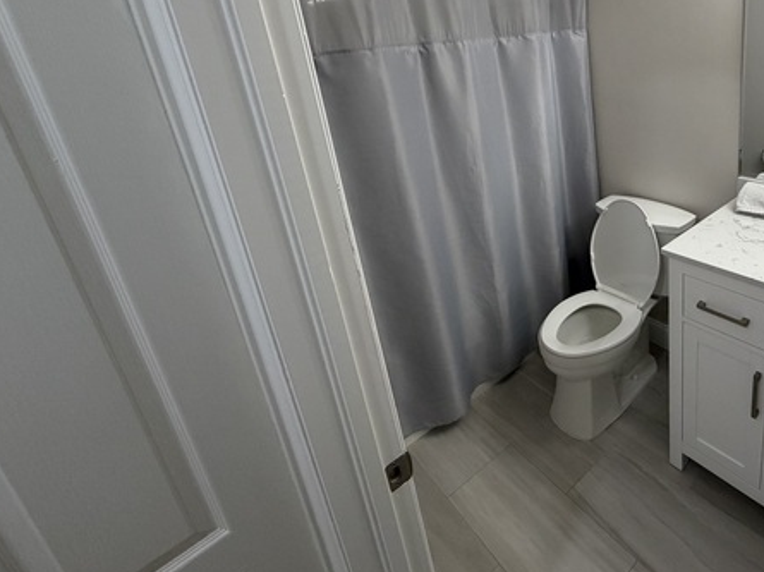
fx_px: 463
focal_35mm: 21
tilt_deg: -17.9
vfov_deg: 61.2
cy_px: 172
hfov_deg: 74.7
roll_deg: +6.3
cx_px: 550
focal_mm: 2.22
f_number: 2.2
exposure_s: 1/120
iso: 250
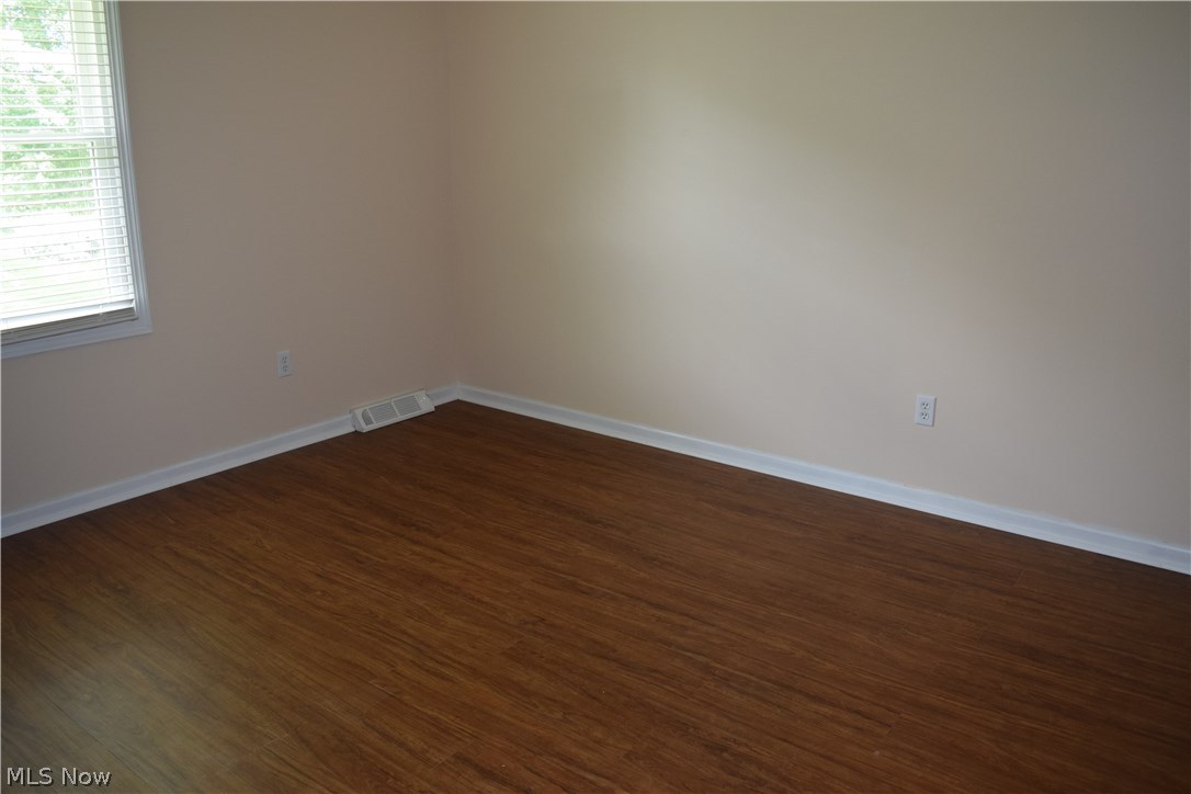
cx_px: 596
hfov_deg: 67.4
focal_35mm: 27
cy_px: 397
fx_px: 893
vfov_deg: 47.9
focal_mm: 18
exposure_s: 1/60
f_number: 4
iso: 800
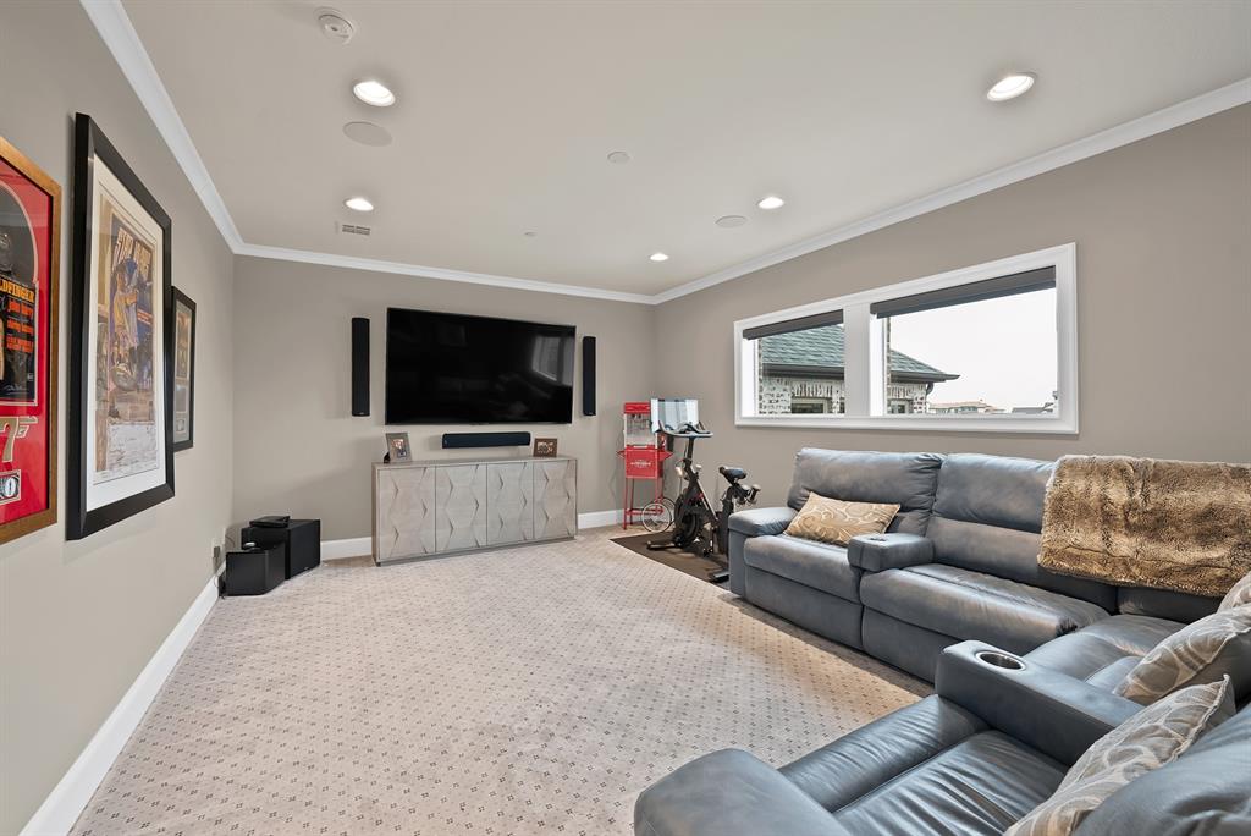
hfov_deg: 104.2
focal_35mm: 14
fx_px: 487
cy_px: 418
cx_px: 626
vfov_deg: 81.3
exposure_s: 1/4
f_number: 9
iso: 640
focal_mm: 14
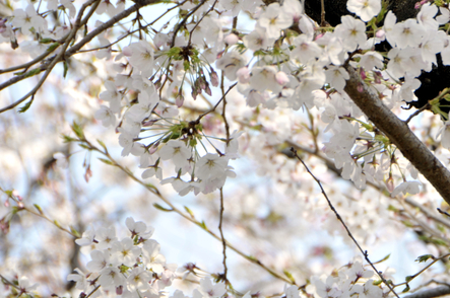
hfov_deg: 4.5
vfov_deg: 3.0
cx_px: 404
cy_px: 40
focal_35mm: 461
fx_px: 5754
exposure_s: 1/200
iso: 200
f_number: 7.1
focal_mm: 170
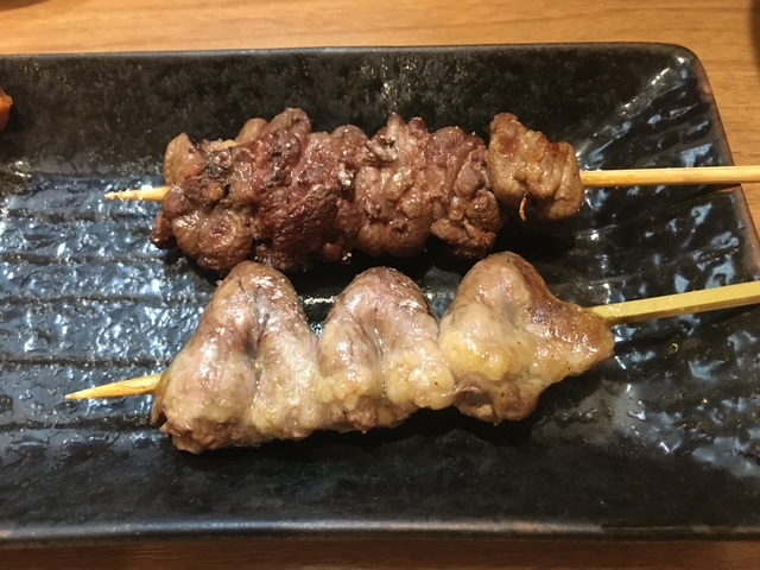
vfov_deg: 48.2
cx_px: 380
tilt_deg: -61.9
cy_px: 285
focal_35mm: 29
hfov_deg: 61.7
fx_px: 637
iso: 250
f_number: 2.2
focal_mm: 4.15
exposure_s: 1/15
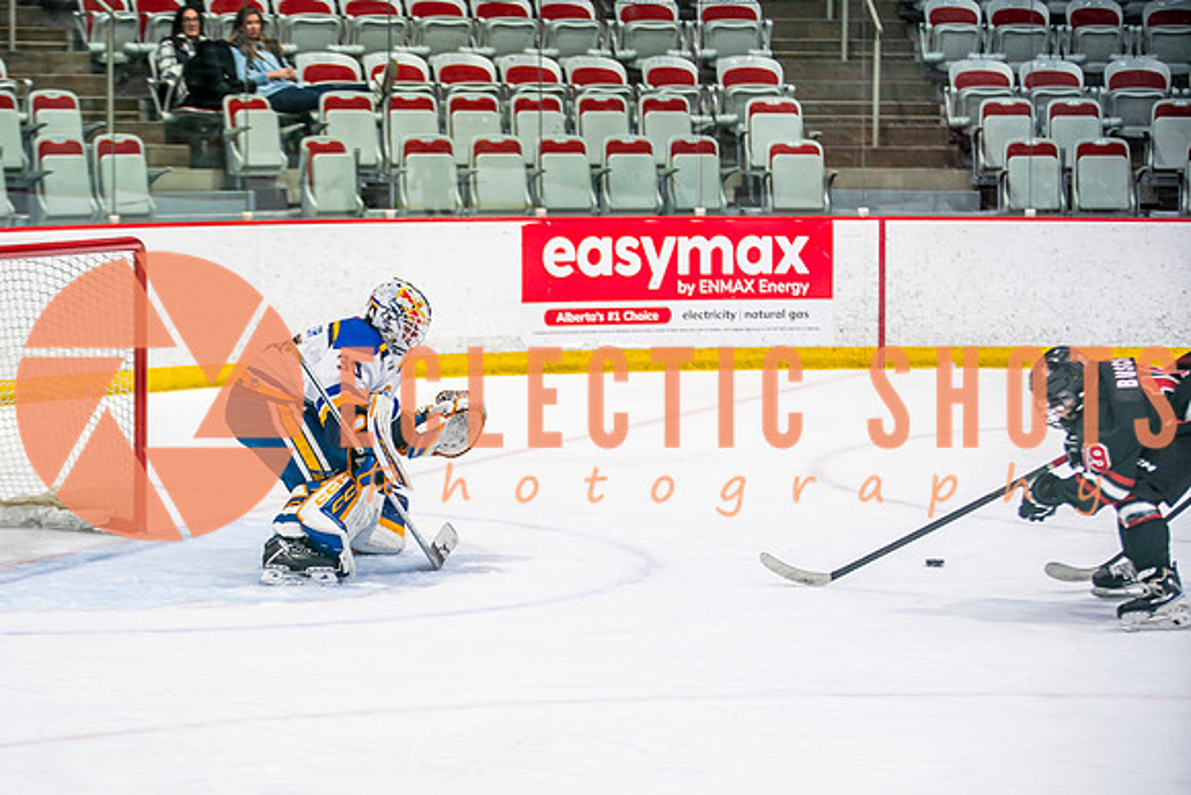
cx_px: 479
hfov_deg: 16.3
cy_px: 475
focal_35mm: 126
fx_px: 4160
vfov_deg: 10.9
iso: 400
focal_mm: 105
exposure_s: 1/640
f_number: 2.8
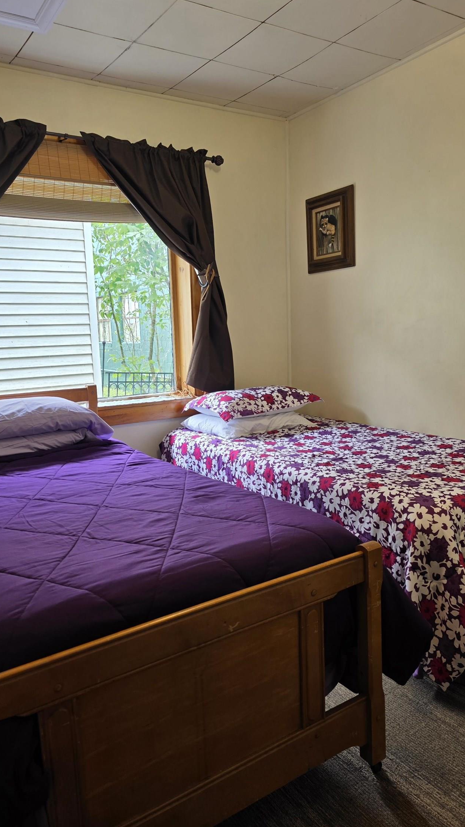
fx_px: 570
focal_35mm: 26
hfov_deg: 44.4
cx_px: 234
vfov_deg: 71.9
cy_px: 402
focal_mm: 6.3
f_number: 1.7
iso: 64
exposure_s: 1/120
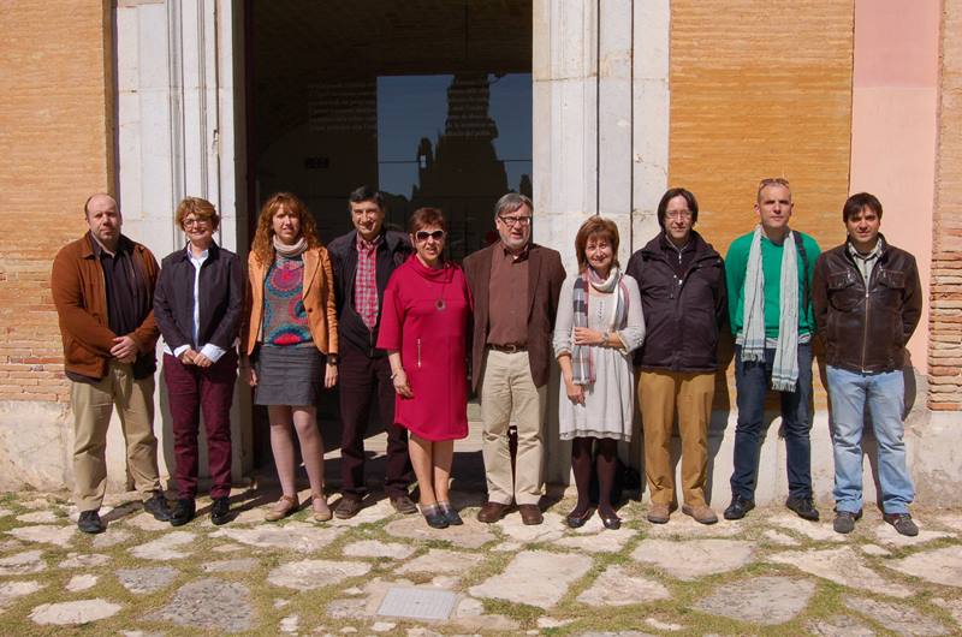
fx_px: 960
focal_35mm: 36
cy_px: 318
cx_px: 481
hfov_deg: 53.2
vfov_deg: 36.7
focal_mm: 24
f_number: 14
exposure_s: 1/500
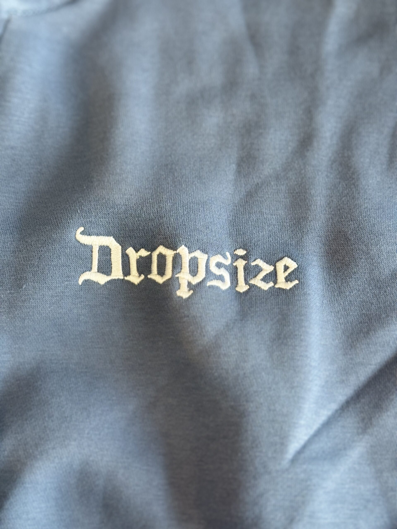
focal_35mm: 48
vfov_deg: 39.7
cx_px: 198
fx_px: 734
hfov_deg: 30.3
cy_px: 264
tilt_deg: -77.8
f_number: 1.78
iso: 125
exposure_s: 1/100
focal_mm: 6.76
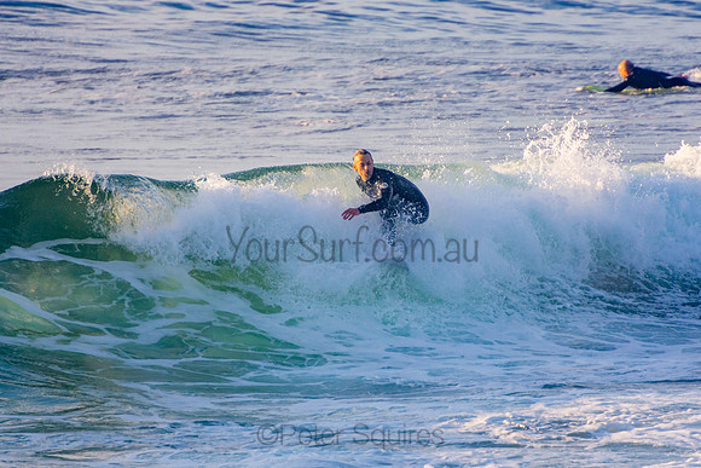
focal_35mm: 621
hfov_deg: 3.3
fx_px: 12101
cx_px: 350
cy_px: 234
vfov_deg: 2.2
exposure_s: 1/1250
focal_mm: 400
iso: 400
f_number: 5.6
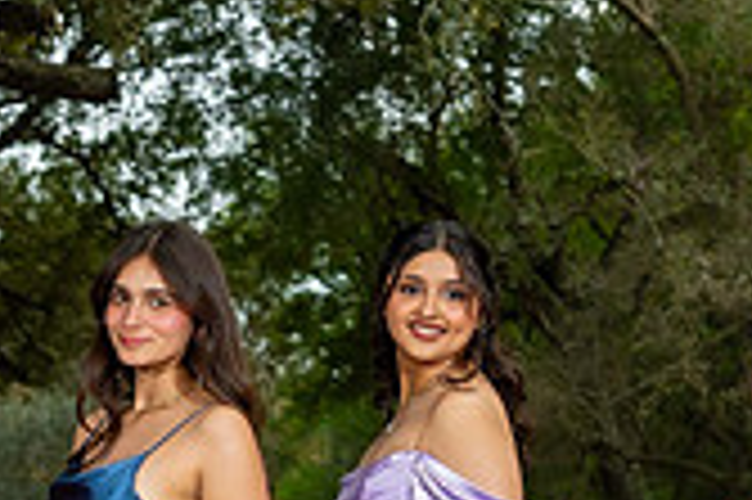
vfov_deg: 7.4
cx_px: 41
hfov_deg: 11.3
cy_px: 750
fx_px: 3777
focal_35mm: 181
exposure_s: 1/200
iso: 250
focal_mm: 35
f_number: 3.2
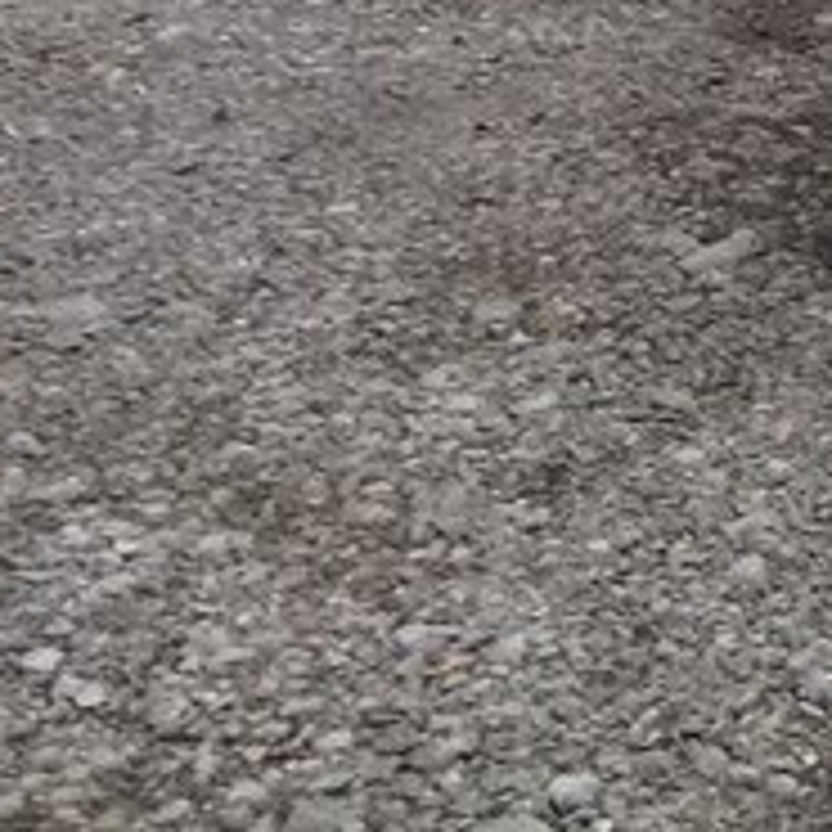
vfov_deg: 16.7
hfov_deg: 16.0
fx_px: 2665
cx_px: 1300
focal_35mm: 98
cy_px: -277
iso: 50
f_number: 2.2
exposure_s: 1/33
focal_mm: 3.3
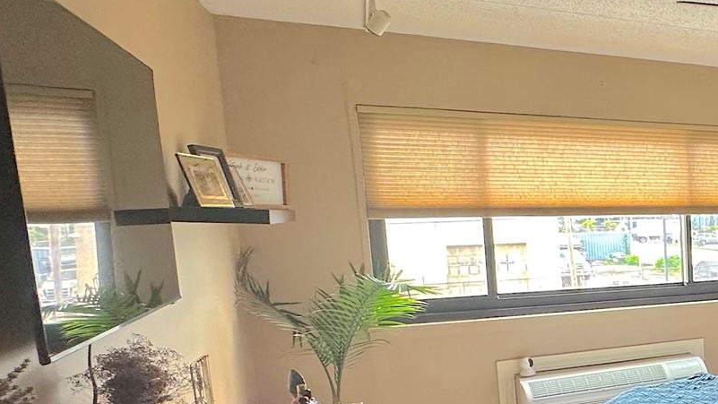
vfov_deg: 29.9
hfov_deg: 38.2
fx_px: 743
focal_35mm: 39
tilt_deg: -8.5
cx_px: 864
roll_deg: +0.4
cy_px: 309
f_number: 2.2
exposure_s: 1/99
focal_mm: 2.22
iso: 125
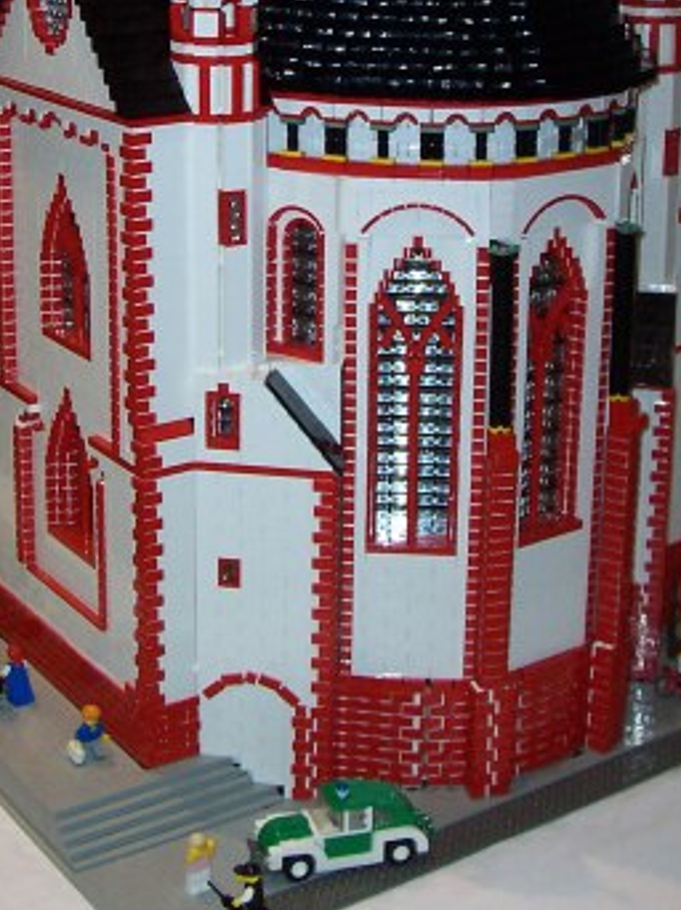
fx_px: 1733
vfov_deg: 28.6
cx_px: 259
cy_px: 149
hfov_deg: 22.2
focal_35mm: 66
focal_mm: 5.6
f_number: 2.8
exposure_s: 1/60
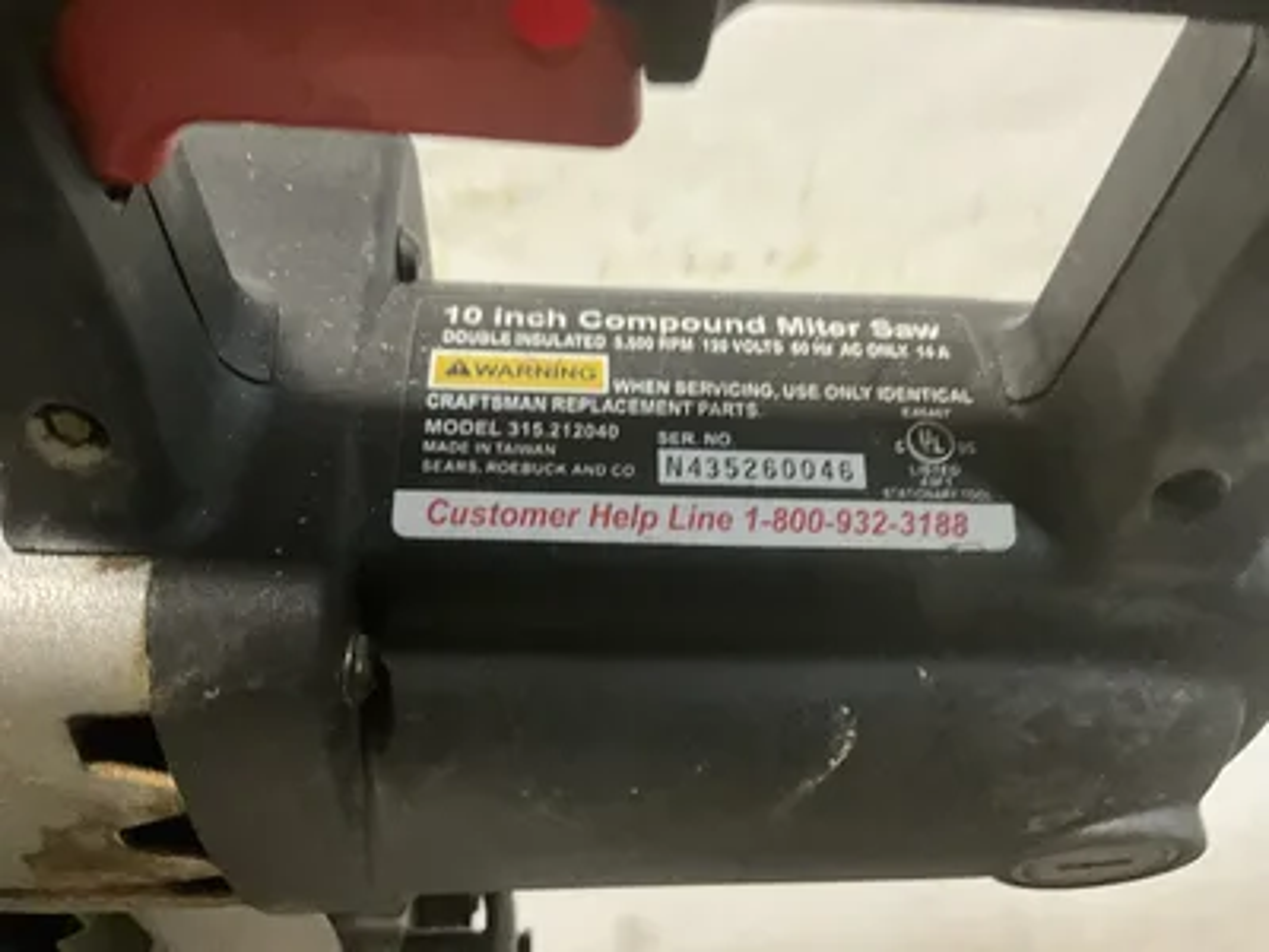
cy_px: 476
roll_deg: -1.4
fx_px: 1063
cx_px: 634
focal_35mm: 29
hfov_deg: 61.7
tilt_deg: -15.1
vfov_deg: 48.2
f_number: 1.8
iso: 500
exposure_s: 1/30
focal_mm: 3
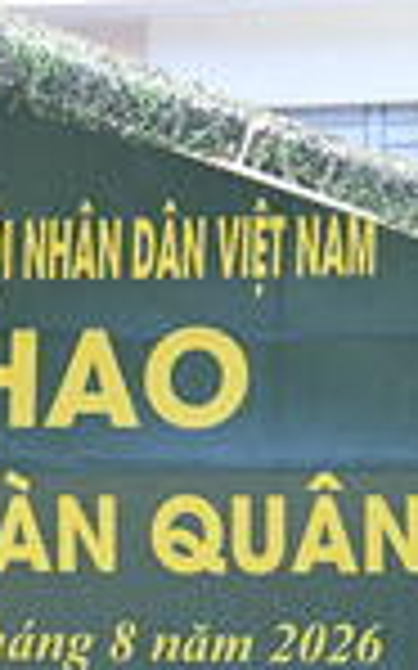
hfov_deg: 3.5
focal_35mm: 378
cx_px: -58
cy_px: 567
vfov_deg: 5.6
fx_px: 6896
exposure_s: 1/800
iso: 1600
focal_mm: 115
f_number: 8
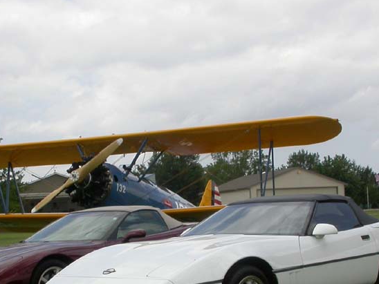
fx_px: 777
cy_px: 218
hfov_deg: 27.4
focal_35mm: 71
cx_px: 161
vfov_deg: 20.5
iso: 100
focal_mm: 7.85
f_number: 7.5
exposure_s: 1/340
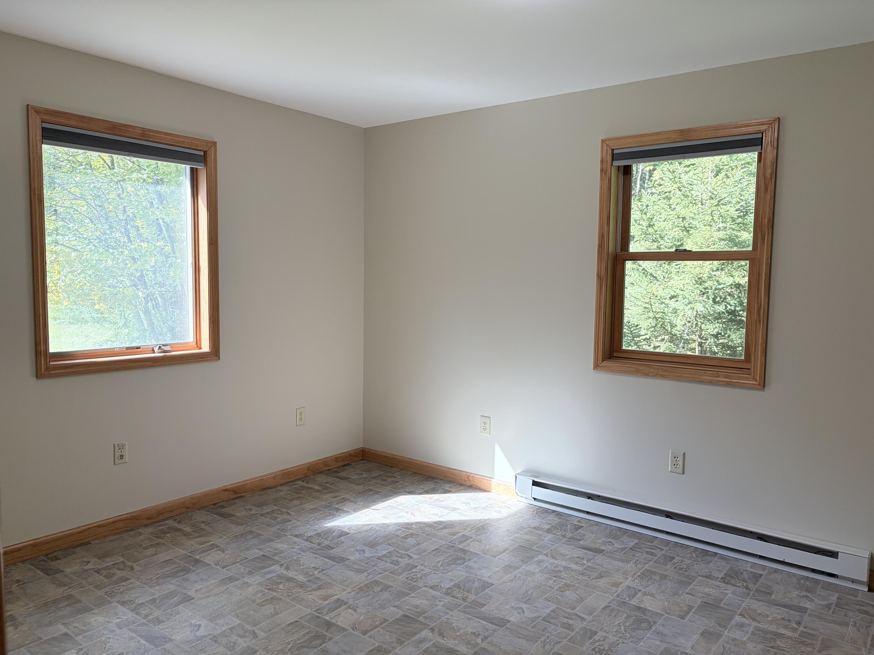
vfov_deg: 53.1
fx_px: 656
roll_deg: -1.0
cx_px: 437
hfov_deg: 67.3
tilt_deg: -4.5
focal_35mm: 26
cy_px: 328
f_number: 1.6
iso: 80
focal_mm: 5.96
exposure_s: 1/214
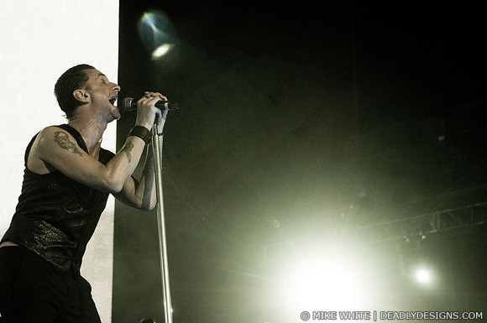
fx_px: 973
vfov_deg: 18.9
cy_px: 162
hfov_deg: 28.1
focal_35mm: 72
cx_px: 244
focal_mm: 48
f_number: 4
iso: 800
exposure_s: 1/320
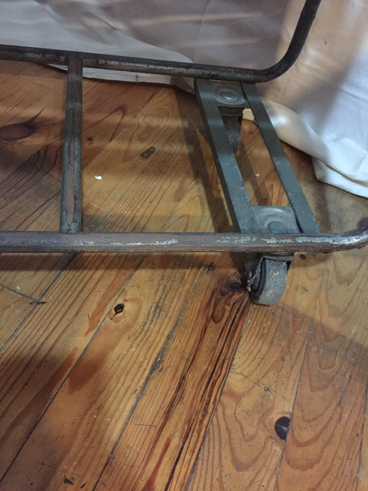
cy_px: 246
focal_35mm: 29
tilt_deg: -48.8
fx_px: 411
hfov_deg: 48.2
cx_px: 184
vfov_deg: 61.7
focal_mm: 4.15
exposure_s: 1/17
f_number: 2.2
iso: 640
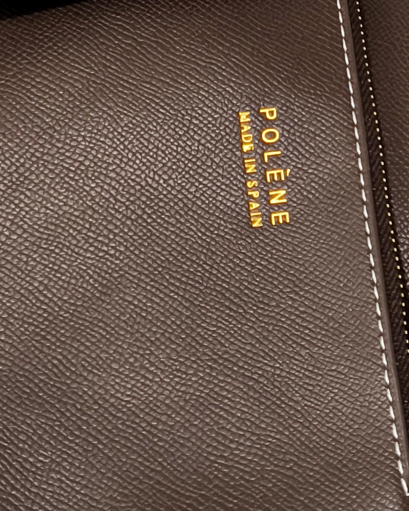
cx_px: 592
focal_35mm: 116
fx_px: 1756
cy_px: 90
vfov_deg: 16.4
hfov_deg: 12.7
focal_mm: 4.71
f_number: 1.7
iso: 500
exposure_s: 1/33.3
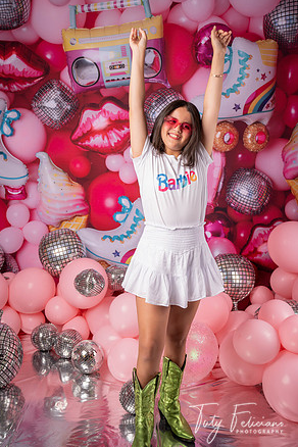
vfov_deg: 50.7
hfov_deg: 35.1
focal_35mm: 38
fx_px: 472
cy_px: 226
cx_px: 146
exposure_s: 1/200
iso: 125
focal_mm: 37
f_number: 4.5
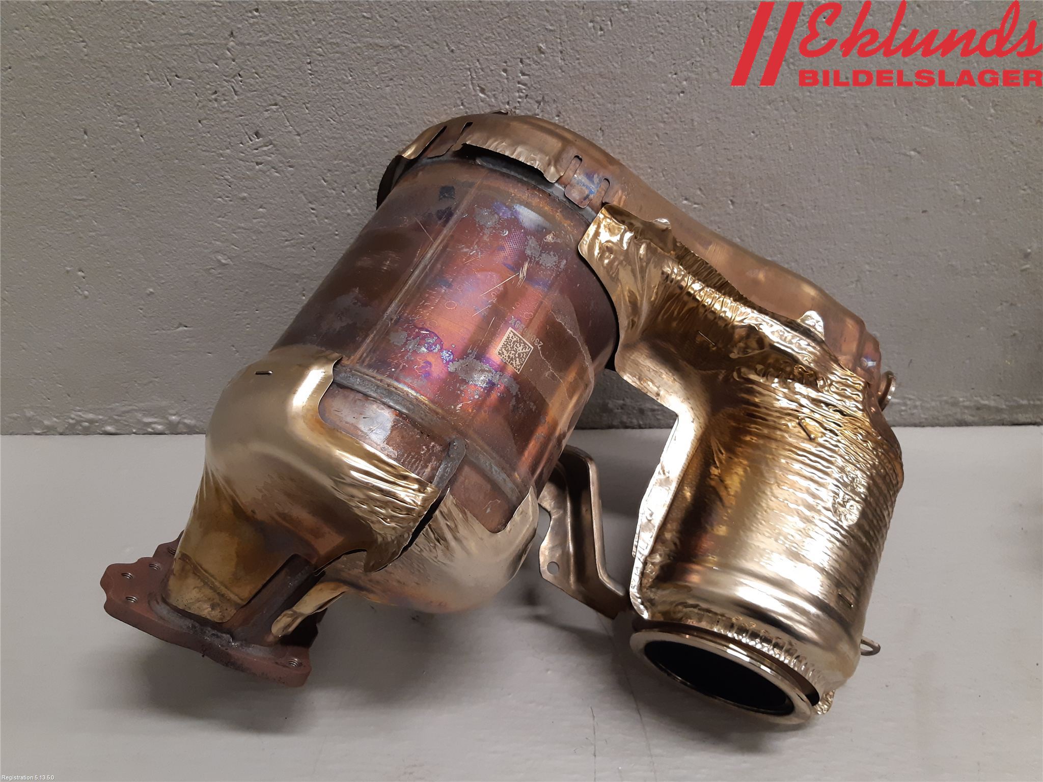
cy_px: 391
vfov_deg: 53.1
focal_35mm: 26
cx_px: 522
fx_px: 783
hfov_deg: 67.3
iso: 160
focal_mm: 3.93
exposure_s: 1/50
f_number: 1.7
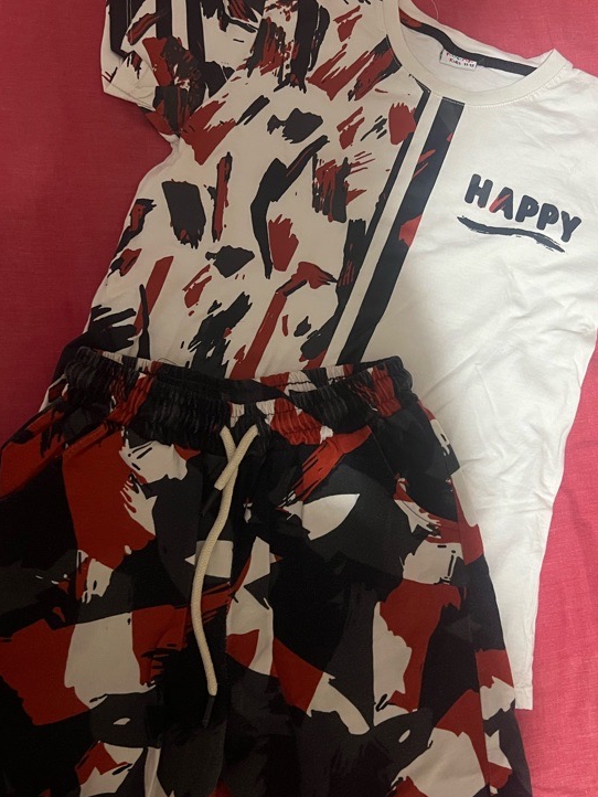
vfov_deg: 51.3
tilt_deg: -74.3
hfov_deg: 39.5
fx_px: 829
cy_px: 393
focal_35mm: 36
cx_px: 355
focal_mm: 5.7
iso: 400
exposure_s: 1/33
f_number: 1.5
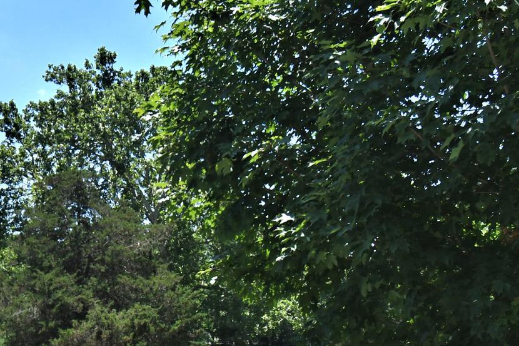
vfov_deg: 18.2
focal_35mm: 74
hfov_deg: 26.5
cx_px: 60
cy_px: 298
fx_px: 1067
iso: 800
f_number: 7.1
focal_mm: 20
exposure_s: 1/2000
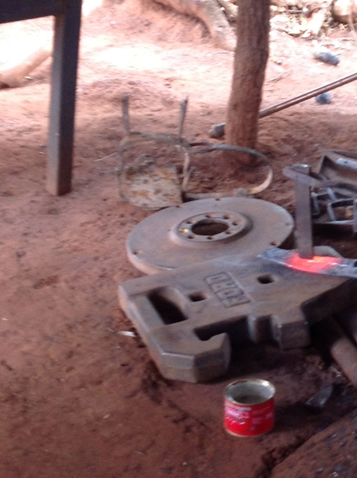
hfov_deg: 16.4
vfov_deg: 22.2
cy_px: 163
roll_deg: -2.1
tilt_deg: -16.4
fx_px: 1213
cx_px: 354
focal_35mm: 88
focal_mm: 4.28
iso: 80
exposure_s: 1/15
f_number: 2.4
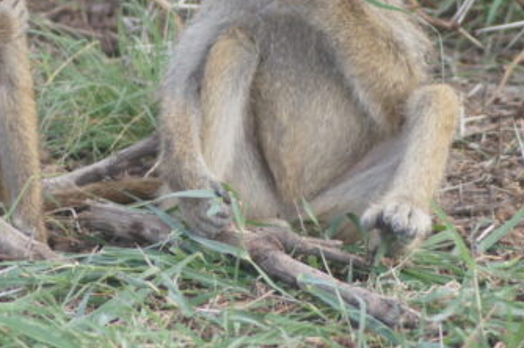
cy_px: 20
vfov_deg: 2.5
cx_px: 206
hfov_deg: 3.7
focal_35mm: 552
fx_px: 8027
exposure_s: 1/200
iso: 125
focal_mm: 120
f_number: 4.5
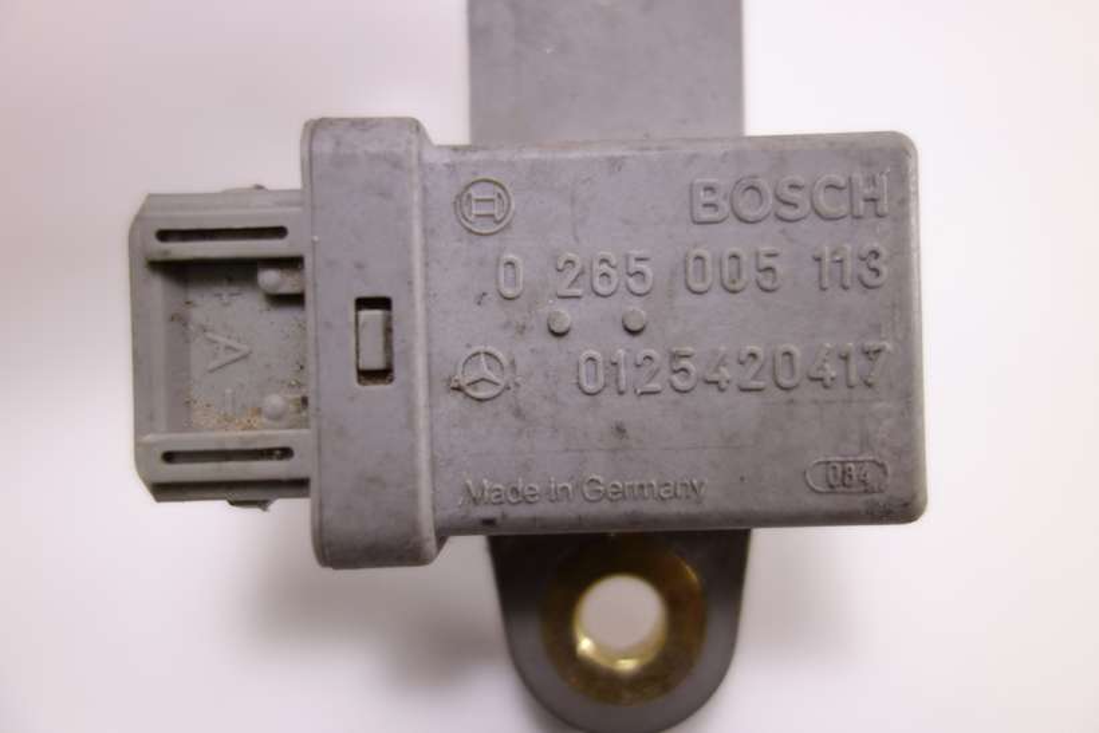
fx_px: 855
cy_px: 366
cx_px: 550
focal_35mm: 28
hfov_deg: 65.5
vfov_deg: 46.4
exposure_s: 1/100
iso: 125
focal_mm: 10.4
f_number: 2
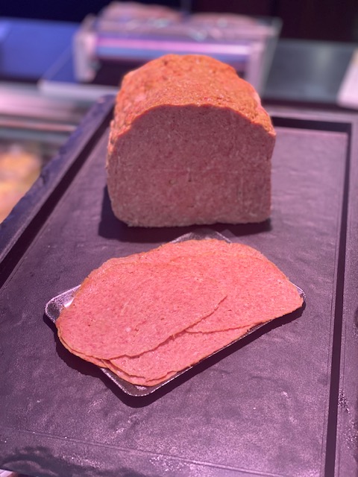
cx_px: 179
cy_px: 238
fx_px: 717
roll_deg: -0.5
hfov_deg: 28.0
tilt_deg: -34.5
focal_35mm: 52
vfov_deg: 36.8
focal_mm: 6
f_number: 2
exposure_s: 1/100
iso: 100
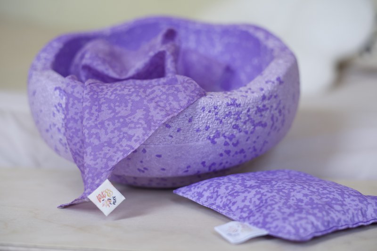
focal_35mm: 50
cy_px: 126
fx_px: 523
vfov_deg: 27.0
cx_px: 188
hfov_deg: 39.6
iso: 800
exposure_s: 1/125
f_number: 2.8
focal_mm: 50
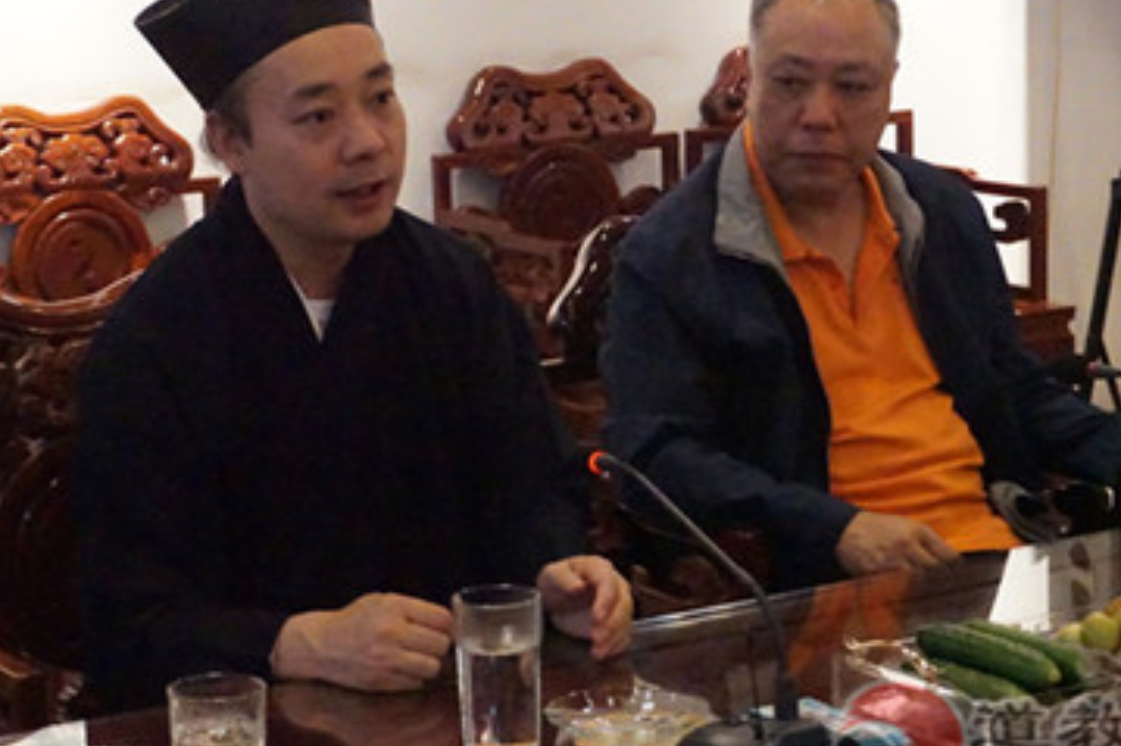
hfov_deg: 21.2
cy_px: 321
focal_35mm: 96
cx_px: 578
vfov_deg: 14.2
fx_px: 2988
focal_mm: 46
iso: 25600
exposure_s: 1/160
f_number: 7.1
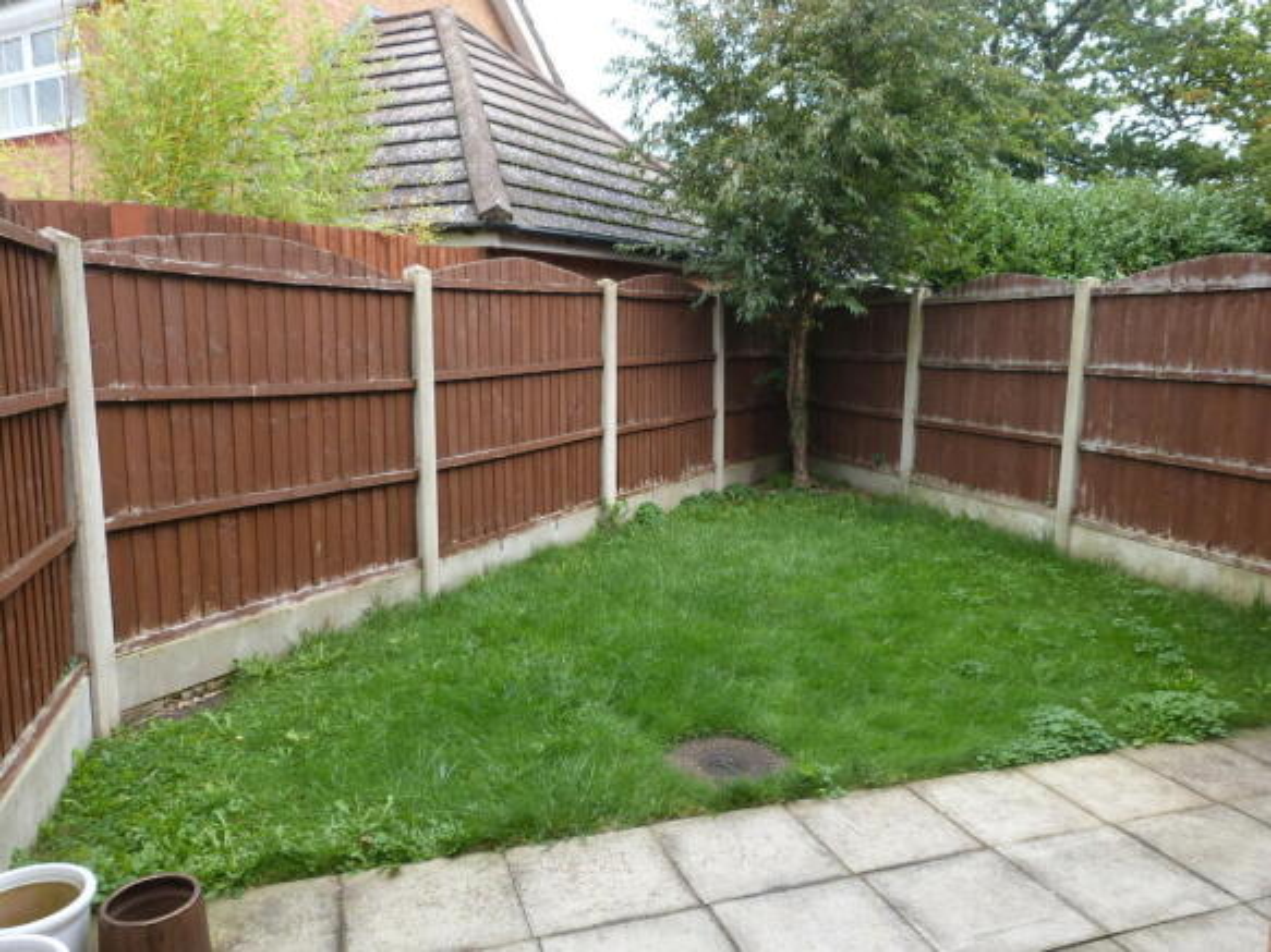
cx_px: 636
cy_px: 476
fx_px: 918
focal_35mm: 25
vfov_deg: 54.9
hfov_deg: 69.4
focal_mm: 4.5
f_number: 3.6
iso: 100
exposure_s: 1/100
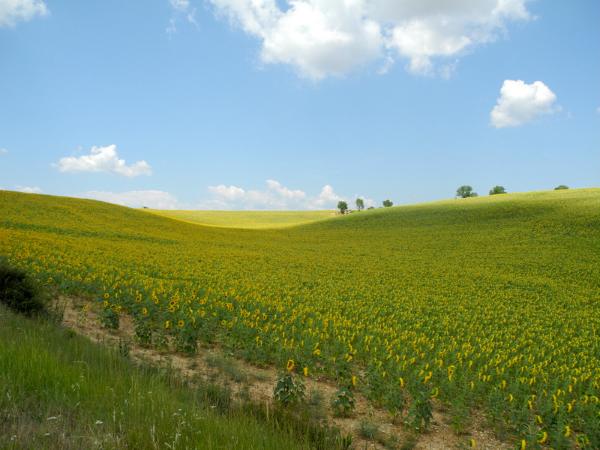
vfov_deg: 46.8
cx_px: 300
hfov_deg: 60.0
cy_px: 225
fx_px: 520
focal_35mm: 30
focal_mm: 6.4
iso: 100
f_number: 3.5
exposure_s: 1/800
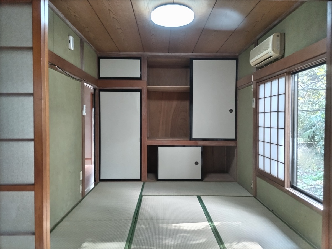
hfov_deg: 67.3
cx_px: 166
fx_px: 249
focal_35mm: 26
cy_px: 124
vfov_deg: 53.1
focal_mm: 4.8
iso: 787
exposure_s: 1/50
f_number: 1.79
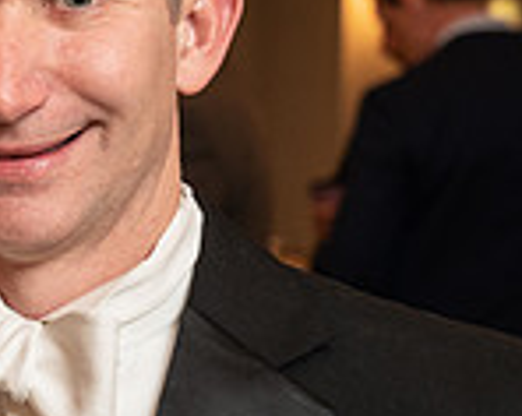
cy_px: 273
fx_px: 3178
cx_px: -307
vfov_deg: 7.5
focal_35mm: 206
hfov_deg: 9.1
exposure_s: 1/40
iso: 800
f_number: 4.5
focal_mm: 56
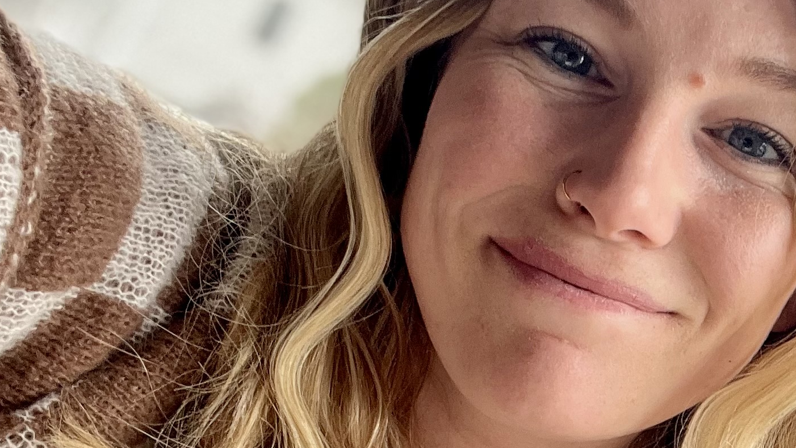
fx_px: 1520
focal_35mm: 72
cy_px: 500
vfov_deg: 16.2
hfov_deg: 27.5
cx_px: 814
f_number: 2.2
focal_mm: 2.71
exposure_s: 1/121
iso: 64
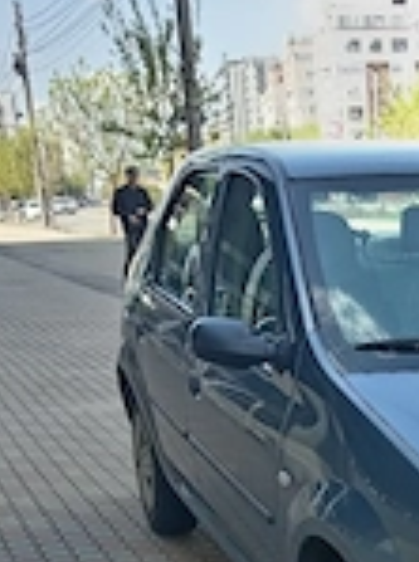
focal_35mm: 70
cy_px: 675
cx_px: 449
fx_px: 1135
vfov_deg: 25.1
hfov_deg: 20.1
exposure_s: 1/233
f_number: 1.8
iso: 102
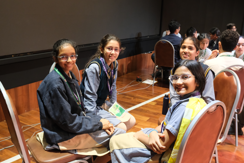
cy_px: 81
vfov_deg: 36.9
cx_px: 122
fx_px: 244
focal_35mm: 36
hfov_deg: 53.1
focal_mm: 23.5
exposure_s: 1/28
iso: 3200
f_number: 4.4
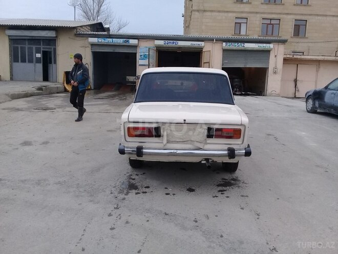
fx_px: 303
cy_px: 127
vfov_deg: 45.4
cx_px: 169
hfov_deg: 58.4
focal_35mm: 31
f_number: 2.2
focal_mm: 3.3
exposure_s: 1/300
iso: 50
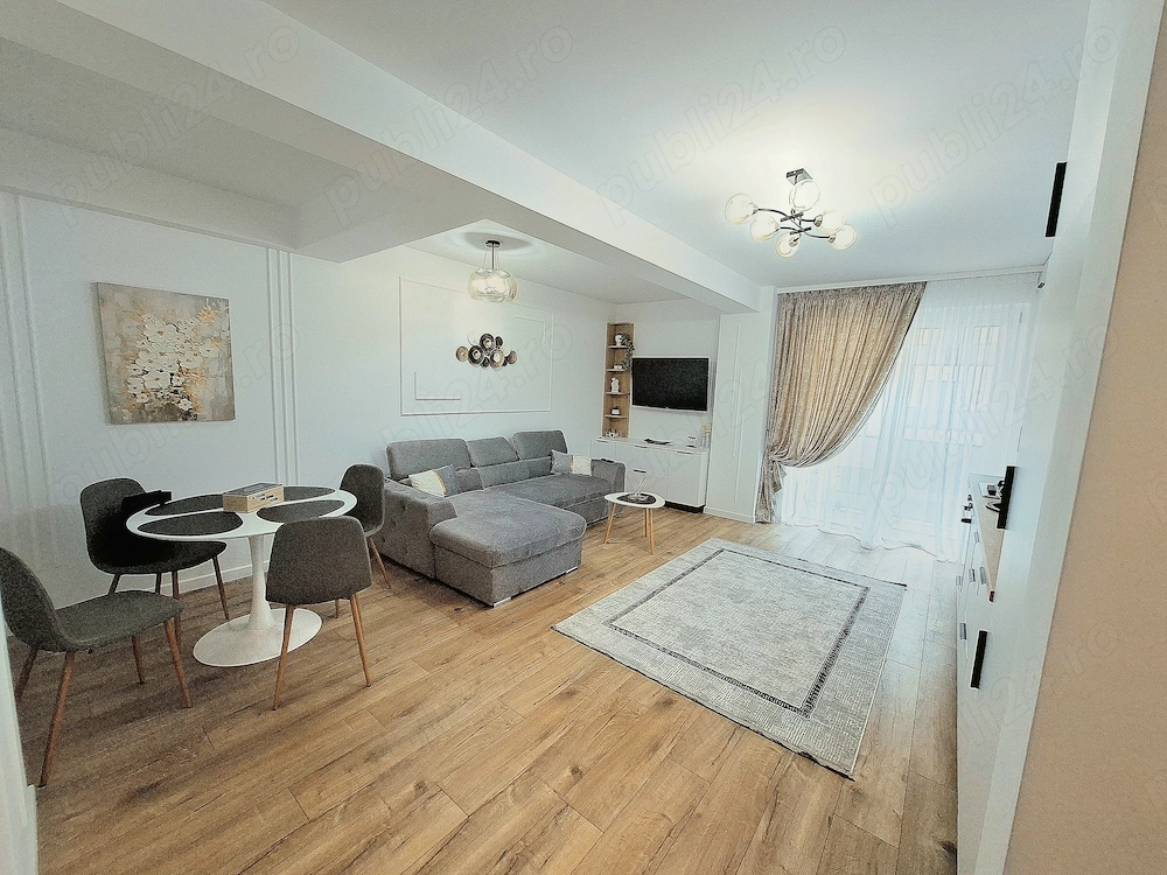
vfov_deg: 89.9
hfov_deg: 106.2
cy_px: 438
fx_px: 438
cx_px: 584
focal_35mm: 13
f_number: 2.2
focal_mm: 1.74
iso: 50
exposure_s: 1/40
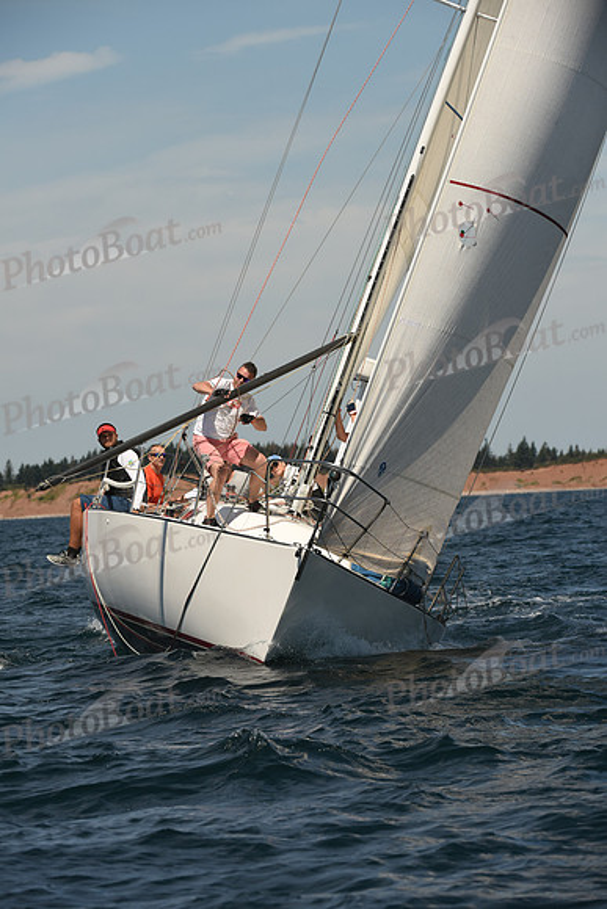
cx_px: 304
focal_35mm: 200
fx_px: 5055
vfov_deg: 10.3
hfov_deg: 6.9
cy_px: 454
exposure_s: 1/1000
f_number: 7.1
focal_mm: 200
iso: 250
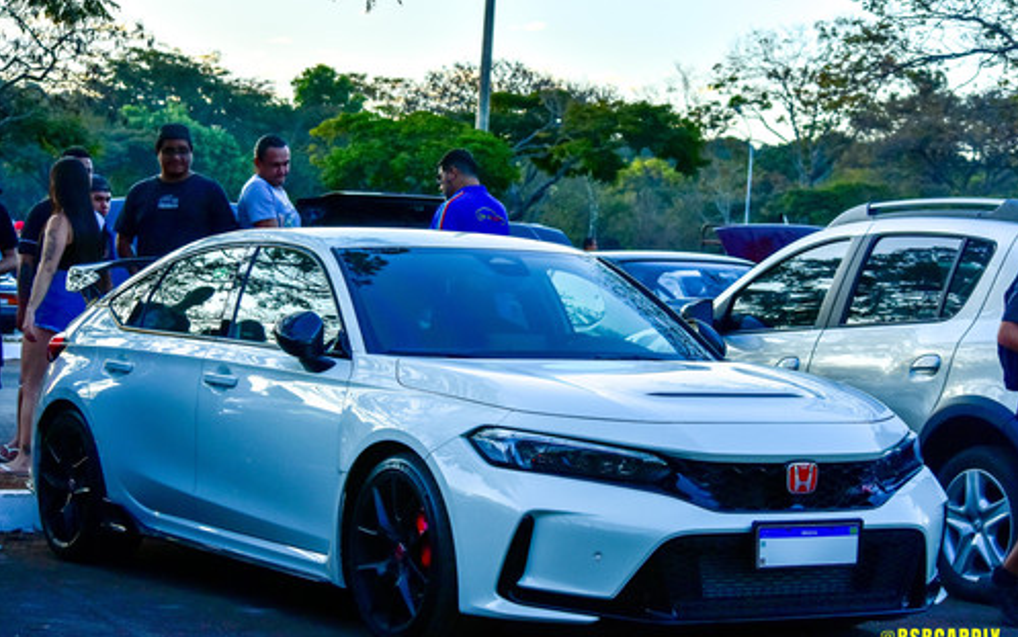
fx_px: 2345
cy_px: 339
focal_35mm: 85
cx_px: 510
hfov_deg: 24.5
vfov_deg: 15.5
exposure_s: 1/160
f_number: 5.6
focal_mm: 55
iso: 250
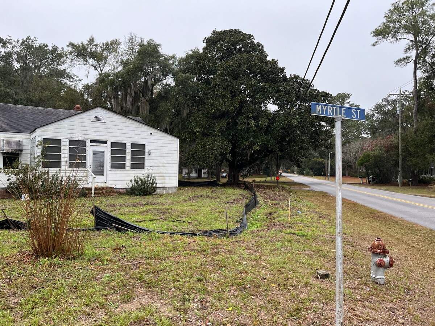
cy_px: 163
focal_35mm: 26
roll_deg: -0.7
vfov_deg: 53.1
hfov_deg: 67.3
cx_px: 218
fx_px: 327
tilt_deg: +1.8
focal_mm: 5.1
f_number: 1.6
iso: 100
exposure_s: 1/121
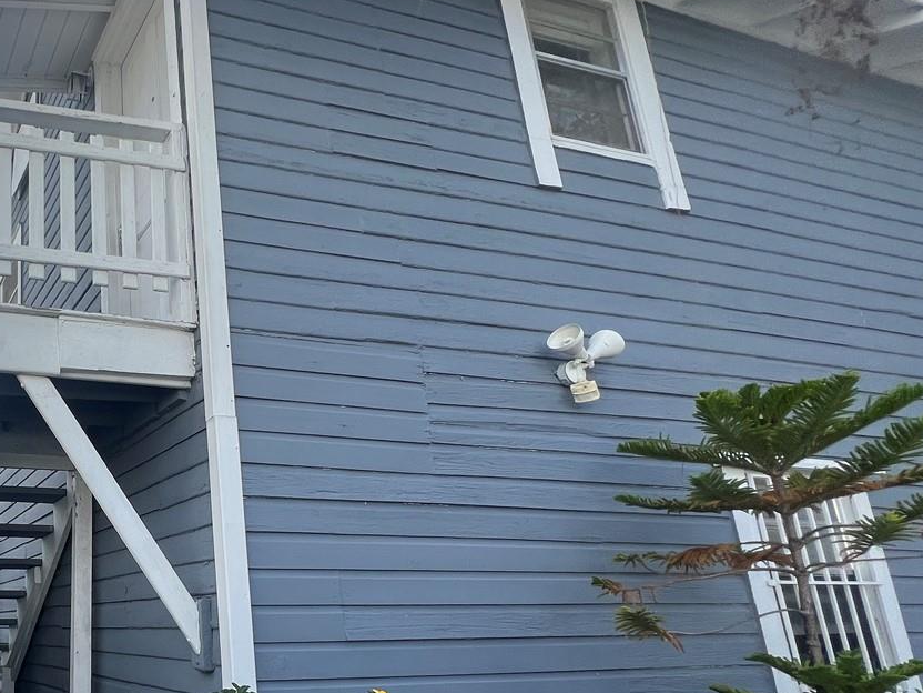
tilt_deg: +15.3
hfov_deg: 56.6
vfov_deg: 53.8
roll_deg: +1.9
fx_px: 667
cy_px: 461
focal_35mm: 25
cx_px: 44
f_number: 1.8
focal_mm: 1.57
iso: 32
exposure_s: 1/951
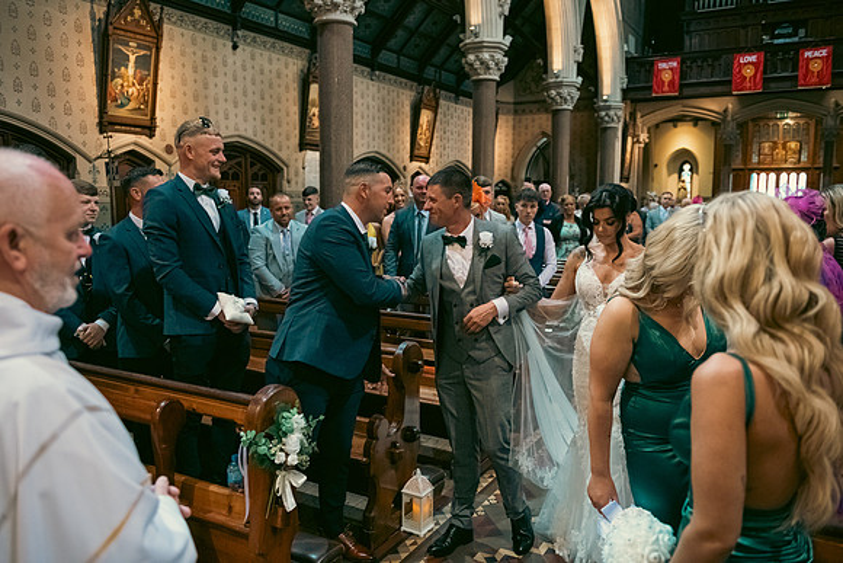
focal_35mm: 27
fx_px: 632
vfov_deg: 48.0
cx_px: 422
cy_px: 282
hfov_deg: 67.4
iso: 1600
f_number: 3.5
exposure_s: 1/160
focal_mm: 27
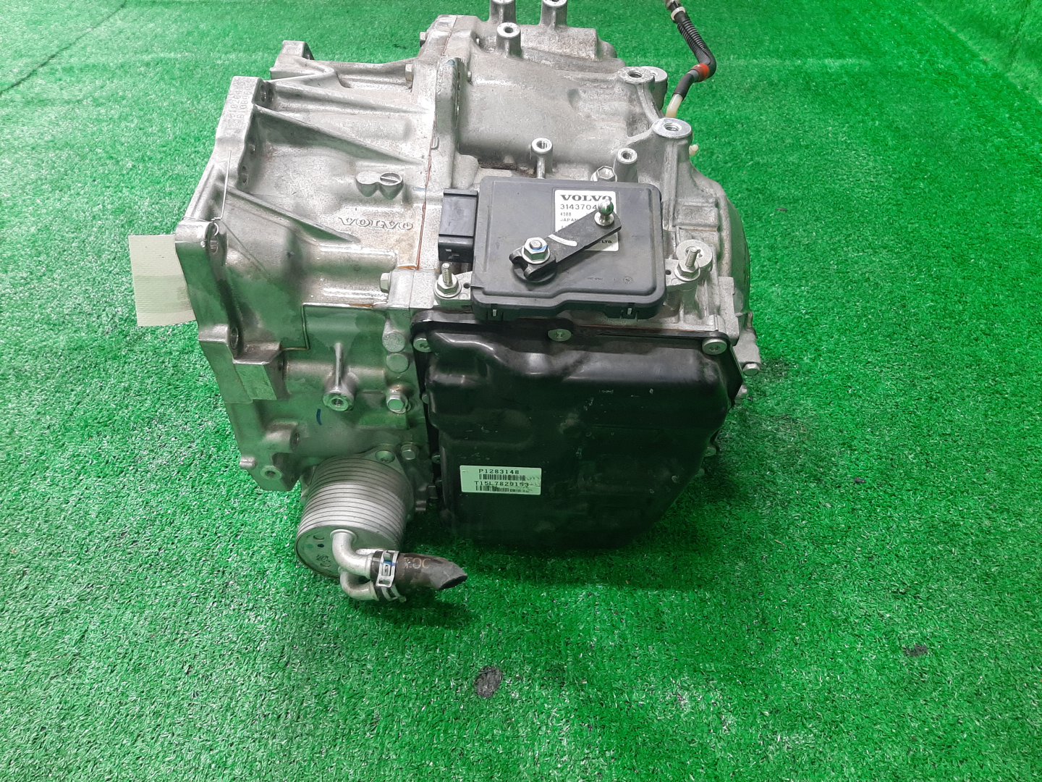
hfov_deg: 67.3
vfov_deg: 53.1
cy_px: 391
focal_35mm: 26
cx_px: 521
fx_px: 783
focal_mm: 3.93
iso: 148
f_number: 1.7
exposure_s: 1/50
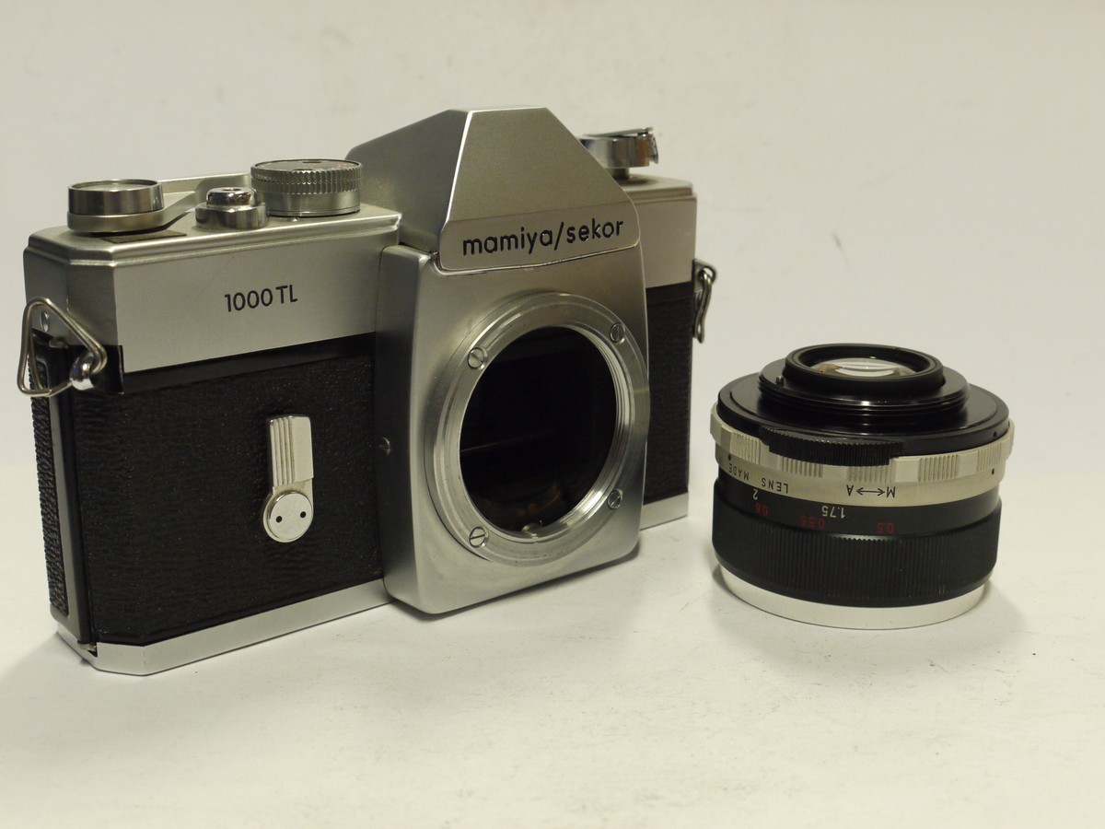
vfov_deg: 30.3
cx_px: 552
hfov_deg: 39.7
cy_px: 414
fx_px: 1532
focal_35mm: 48
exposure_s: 1/30
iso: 800
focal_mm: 24
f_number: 8
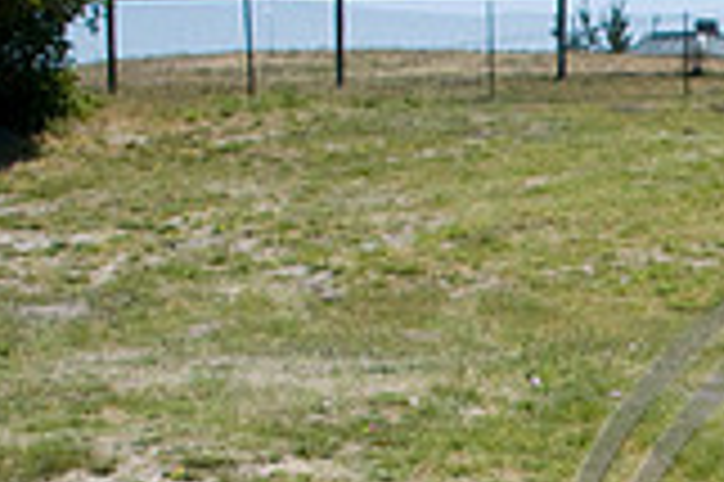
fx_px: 2170
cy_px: 669
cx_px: 953
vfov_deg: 12.2
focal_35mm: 108
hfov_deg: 17.7
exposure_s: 1/500
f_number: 3.5
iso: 200
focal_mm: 20
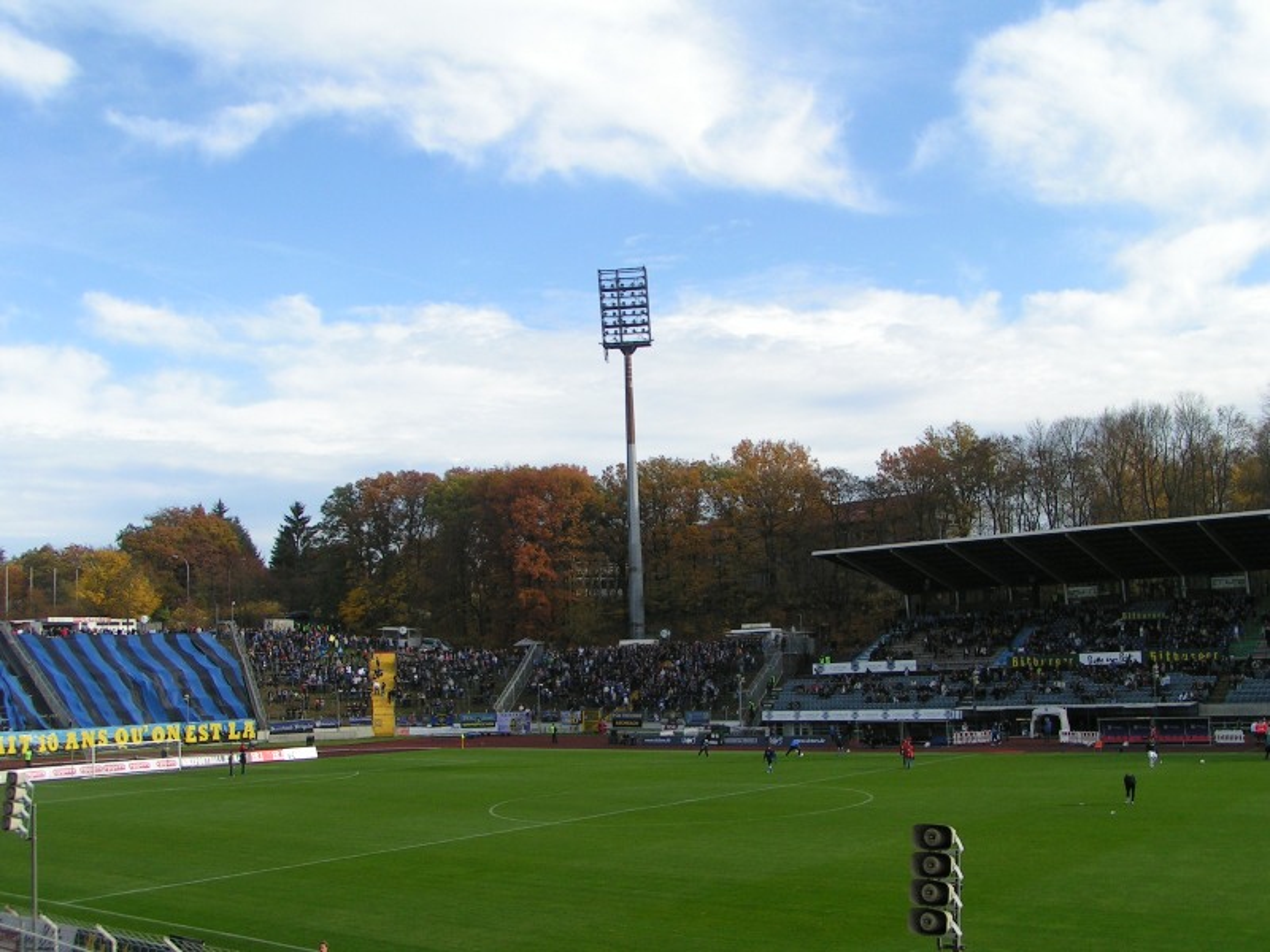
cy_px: 476
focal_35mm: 38
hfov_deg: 49.0
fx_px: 1394
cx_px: 635
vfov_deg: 37.7
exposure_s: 1/250
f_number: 5.6
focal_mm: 5.8
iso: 50
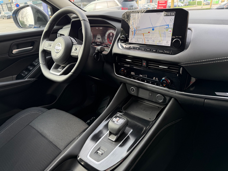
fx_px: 158
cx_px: 114
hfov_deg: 71.6
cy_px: 86
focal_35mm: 24
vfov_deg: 56.8
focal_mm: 6.76
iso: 64
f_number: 1.78
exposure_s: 1/200
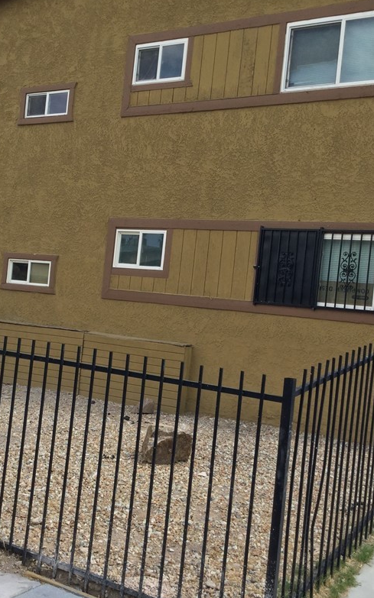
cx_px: 163
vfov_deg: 46.2
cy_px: 283
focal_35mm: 43
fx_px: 702
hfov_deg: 29.8
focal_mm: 3.3
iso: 25
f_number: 2.4
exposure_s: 1/727
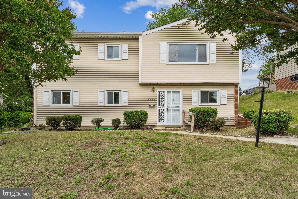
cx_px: 149
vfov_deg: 63.5
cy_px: 100
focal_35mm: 19
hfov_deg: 85.7
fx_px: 161
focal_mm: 19.4
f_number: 10
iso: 400
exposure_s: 1/320
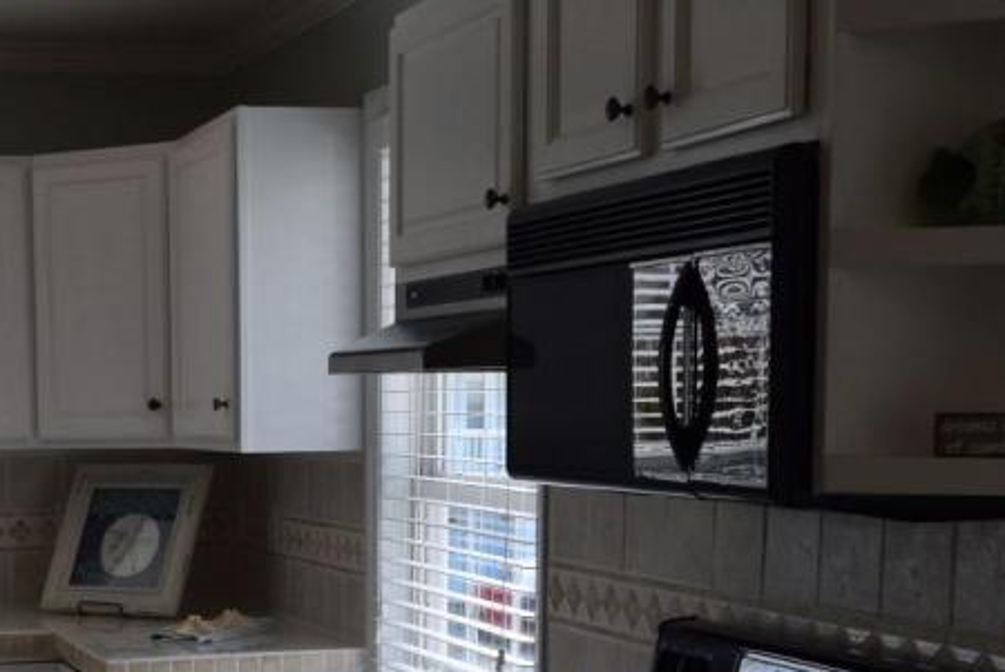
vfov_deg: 19.0
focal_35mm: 69
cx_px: 104
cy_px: 732
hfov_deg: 28.1
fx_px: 1928
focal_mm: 18
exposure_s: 1/125
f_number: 9
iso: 400
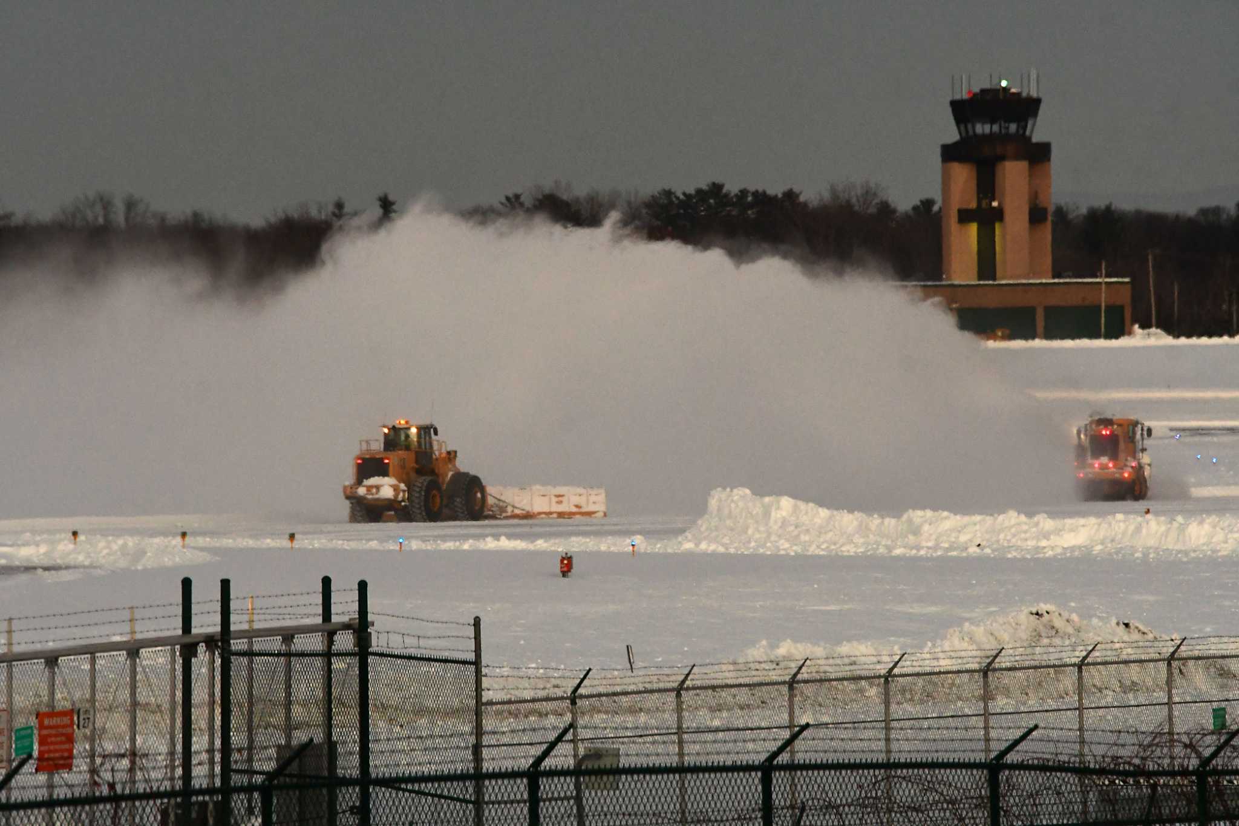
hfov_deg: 6.5
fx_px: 10840
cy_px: 413
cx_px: 620
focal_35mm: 315
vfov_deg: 4.4
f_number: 7.1
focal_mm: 210
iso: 2000
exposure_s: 1/250
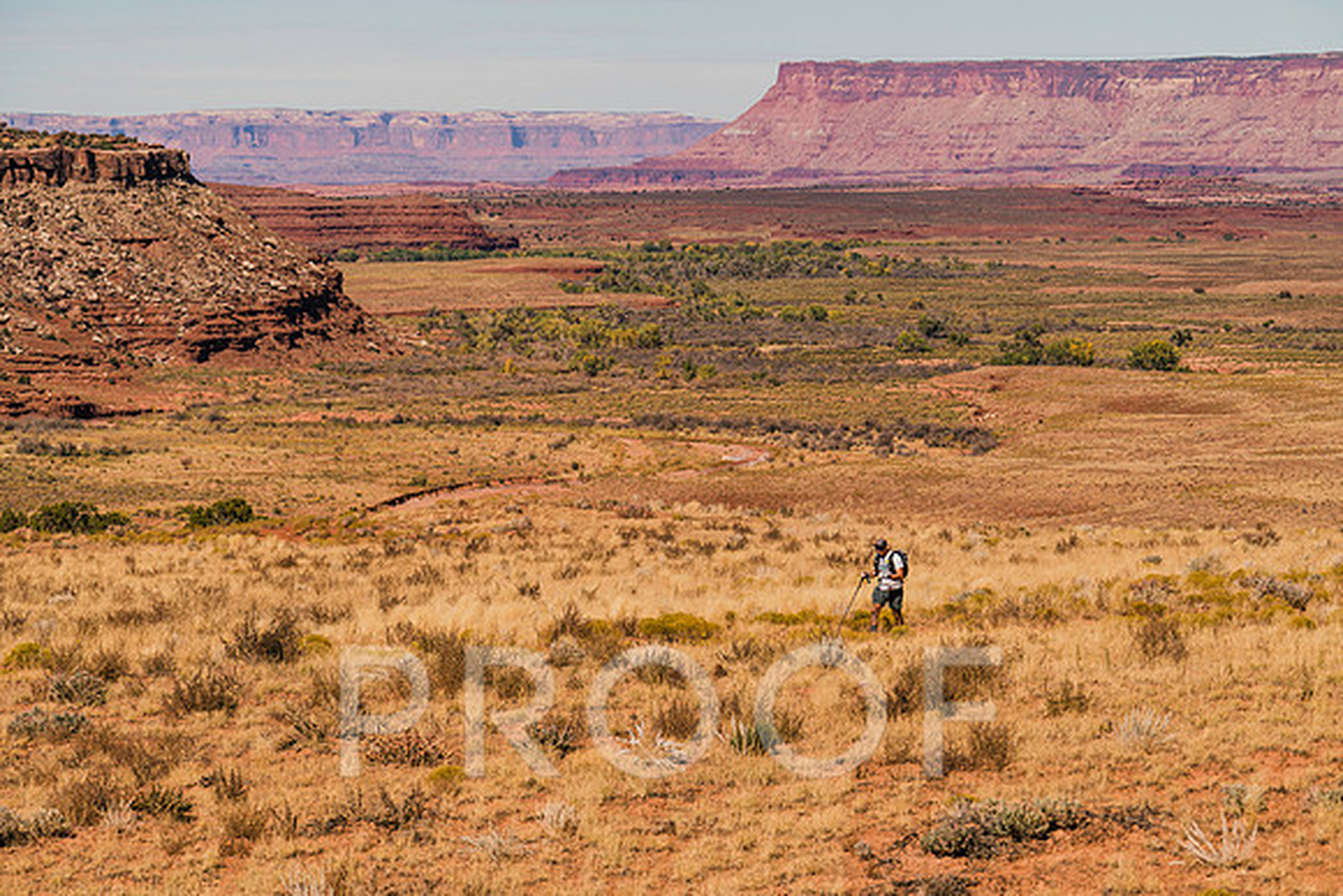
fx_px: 5316
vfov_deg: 9.6
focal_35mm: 142
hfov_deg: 14.4
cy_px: 454
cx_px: 692
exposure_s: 1/2000
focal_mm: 133
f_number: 5.6
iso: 160
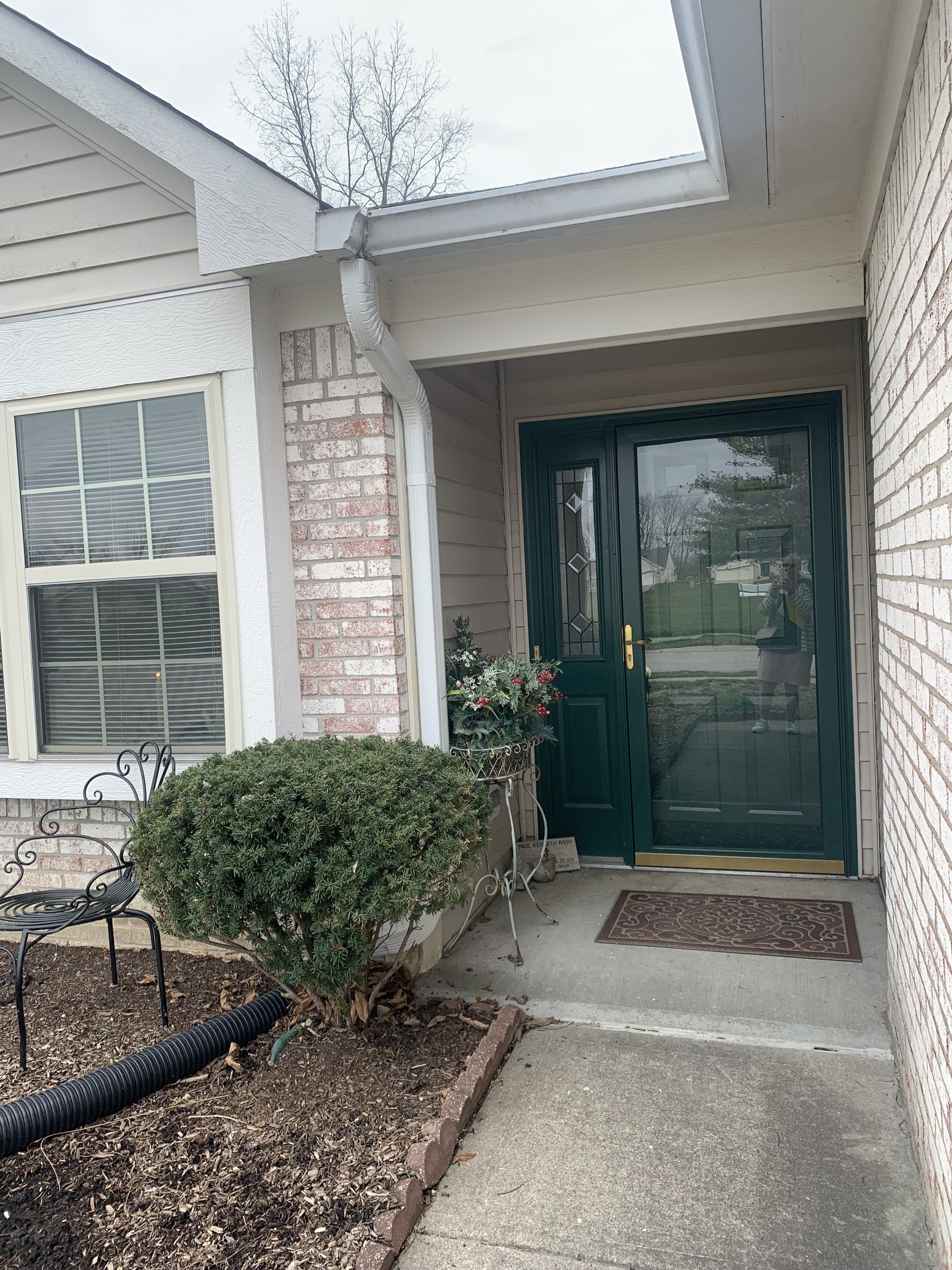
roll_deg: +2.2
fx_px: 953
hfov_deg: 53.1
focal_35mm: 26
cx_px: 476
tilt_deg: -0.5
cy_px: 635
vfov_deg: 67.3
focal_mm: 4.25
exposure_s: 1/687
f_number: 1.8
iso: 25
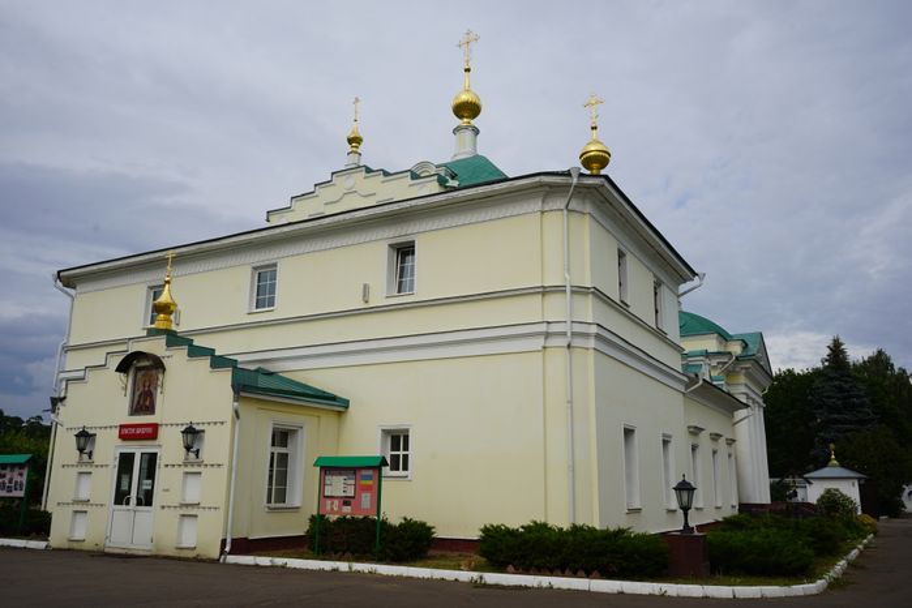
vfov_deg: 45.0
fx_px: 735
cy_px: 304
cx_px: 456
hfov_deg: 63.7
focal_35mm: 29
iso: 100
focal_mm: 29
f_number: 10
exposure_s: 1/200
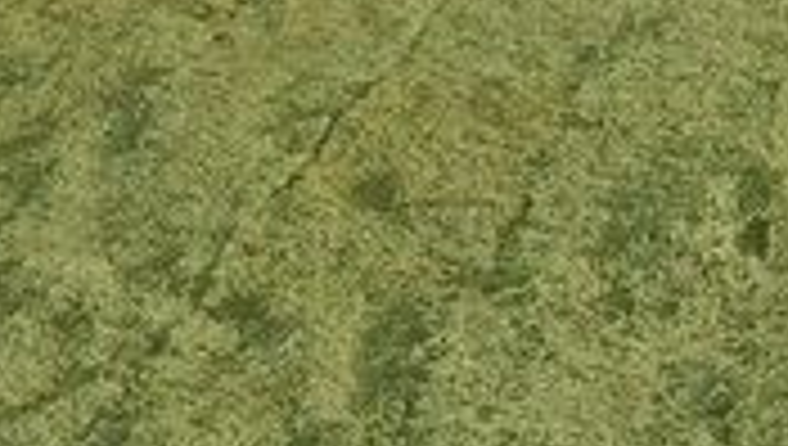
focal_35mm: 98
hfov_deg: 20.2
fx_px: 2050
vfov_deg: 10.5
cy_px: -655
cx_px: 986
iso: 640
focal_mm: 16
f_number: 9
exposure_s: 1/160
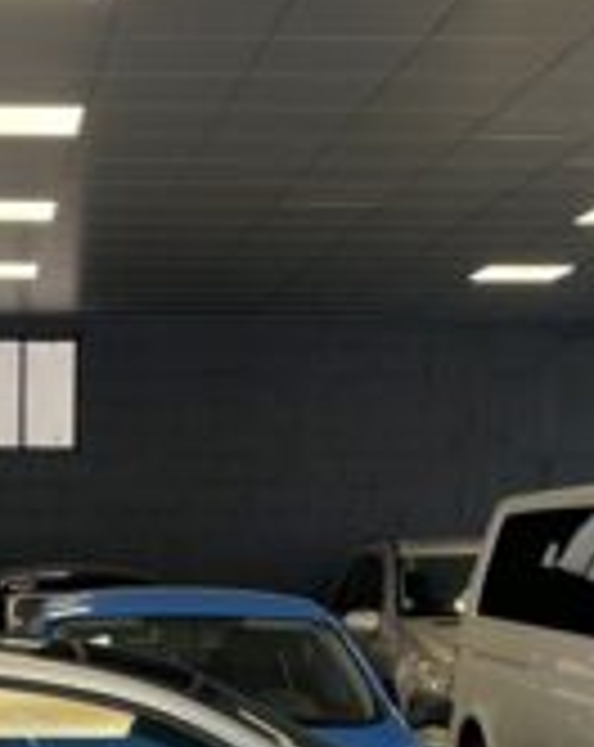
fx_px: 2029
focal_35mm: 92
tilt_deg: -8.3
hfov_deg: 16.2
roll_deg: -0.4
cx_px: -32
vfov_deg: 19.9
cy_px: 837
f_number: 1.6
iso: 40
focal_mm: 4.2
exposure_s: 1/121
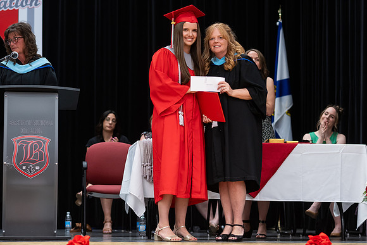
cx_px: 183
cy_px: 133
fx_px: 1187
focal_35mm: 116
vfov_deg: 11.8
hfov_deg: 17.6
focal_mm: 85
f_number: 2.8
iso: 1000
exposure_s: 1/200
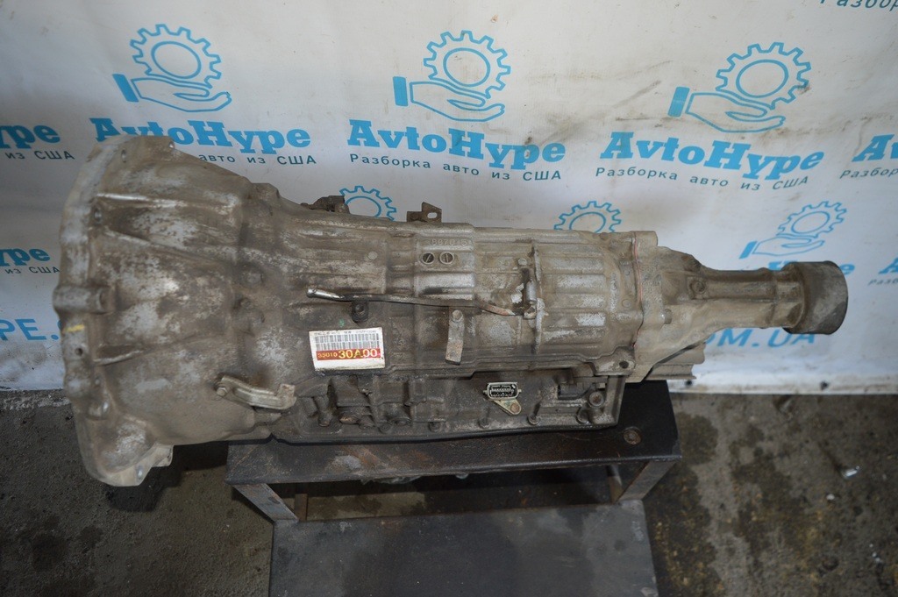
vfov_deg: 47.9
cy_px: 298
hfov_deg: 67.4
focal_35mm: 27
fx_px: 673
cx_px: 449
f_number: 3.5
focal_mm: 18
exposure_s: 1/60
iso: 400
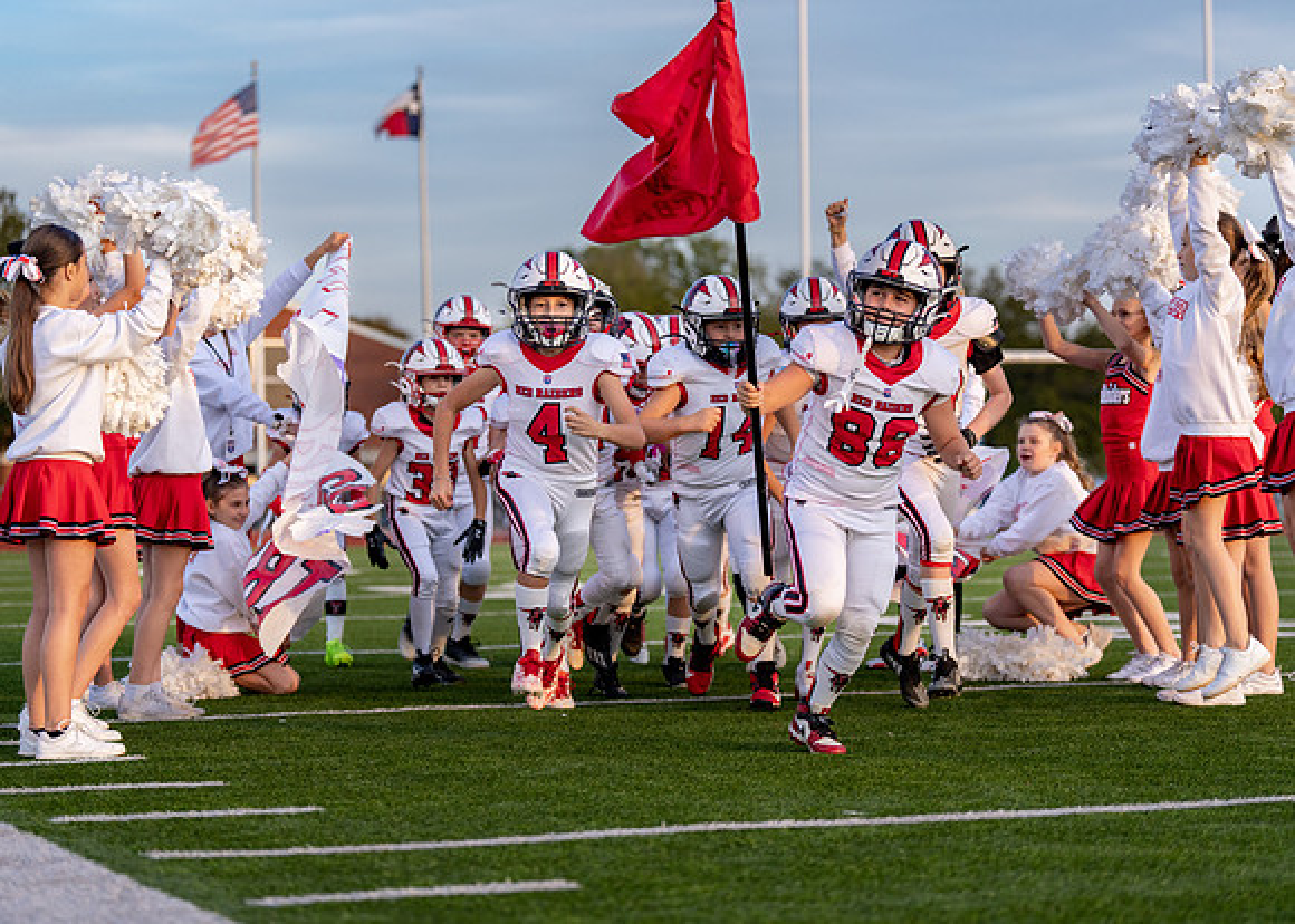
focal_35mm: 96
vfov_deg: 14.9
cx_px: 648
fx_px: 3545
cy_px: 462
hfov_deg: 20.7
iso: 200
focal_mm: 92
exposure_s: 1/1600
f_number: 2.8
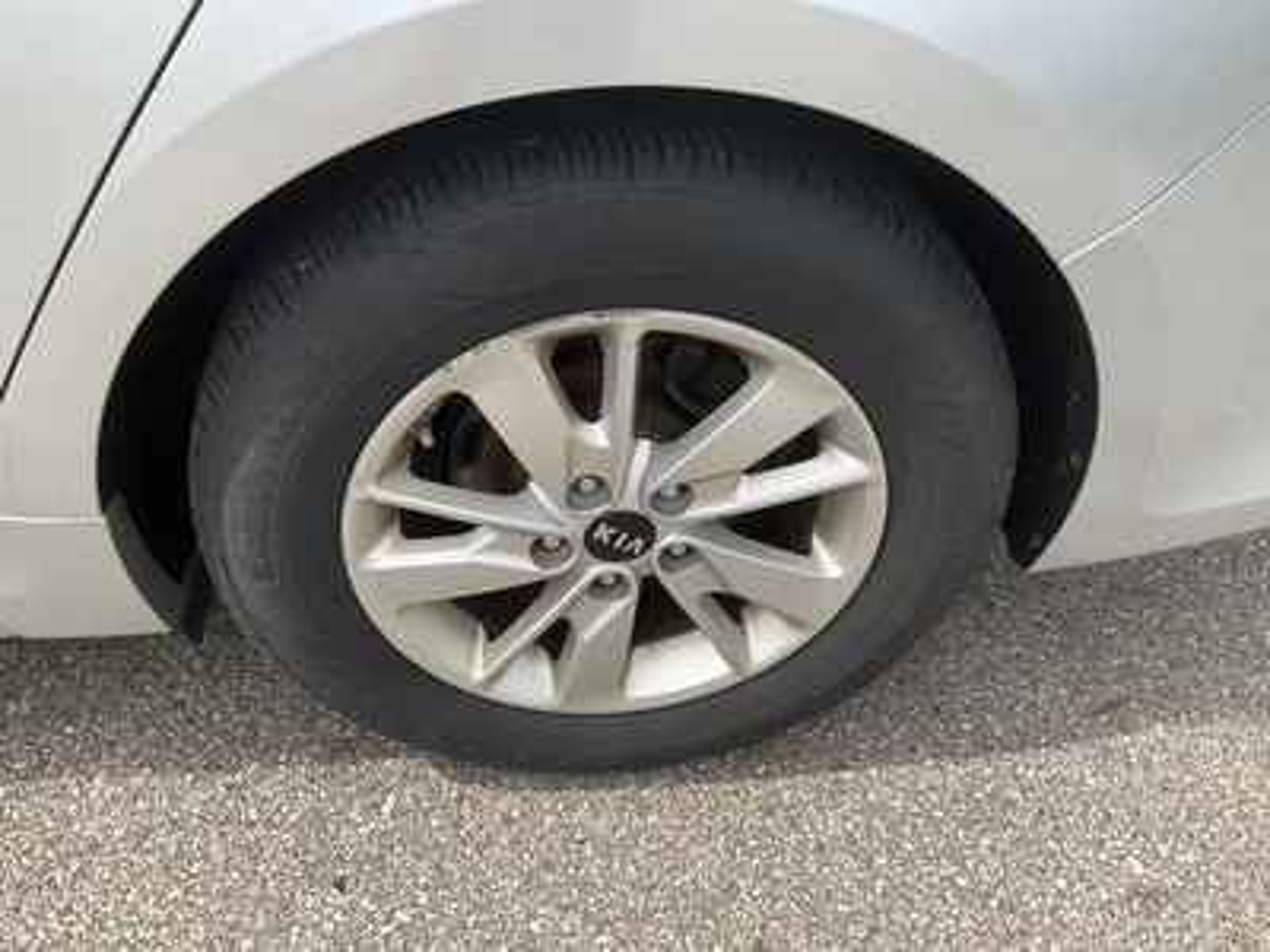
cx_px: 635
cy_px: 476
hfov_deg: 61.7
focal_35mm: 29
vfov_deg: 48.2
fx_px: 1064
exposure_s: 1/912
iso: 25
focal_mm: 3
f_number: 1.8
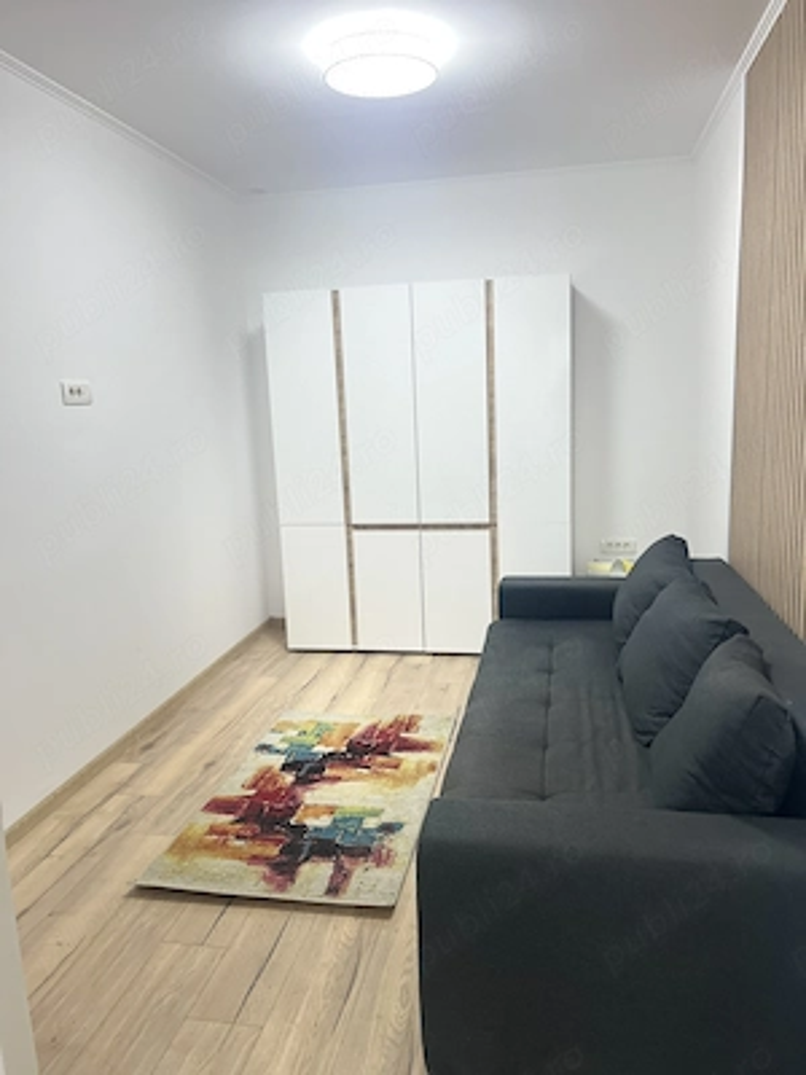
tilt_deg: -10.3
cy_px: 538
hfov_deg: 53.1
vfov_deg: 67.3
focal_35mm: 26
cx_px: 403
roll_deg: +2.7
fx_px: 807
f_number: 1.6
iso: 500
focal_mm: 5.1
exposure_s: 1/50
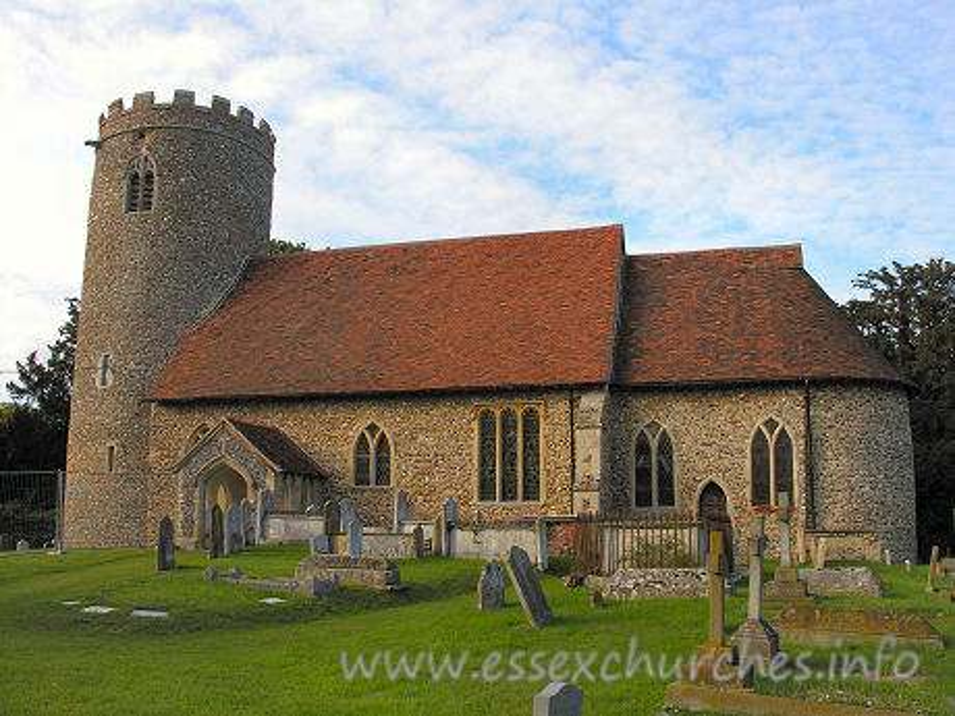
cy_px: 358
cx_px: 478
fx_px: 966
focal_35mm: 35
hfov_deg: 52.6
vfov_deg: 40.7
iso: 50
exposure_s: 1/120
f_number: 5
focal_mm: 8.9
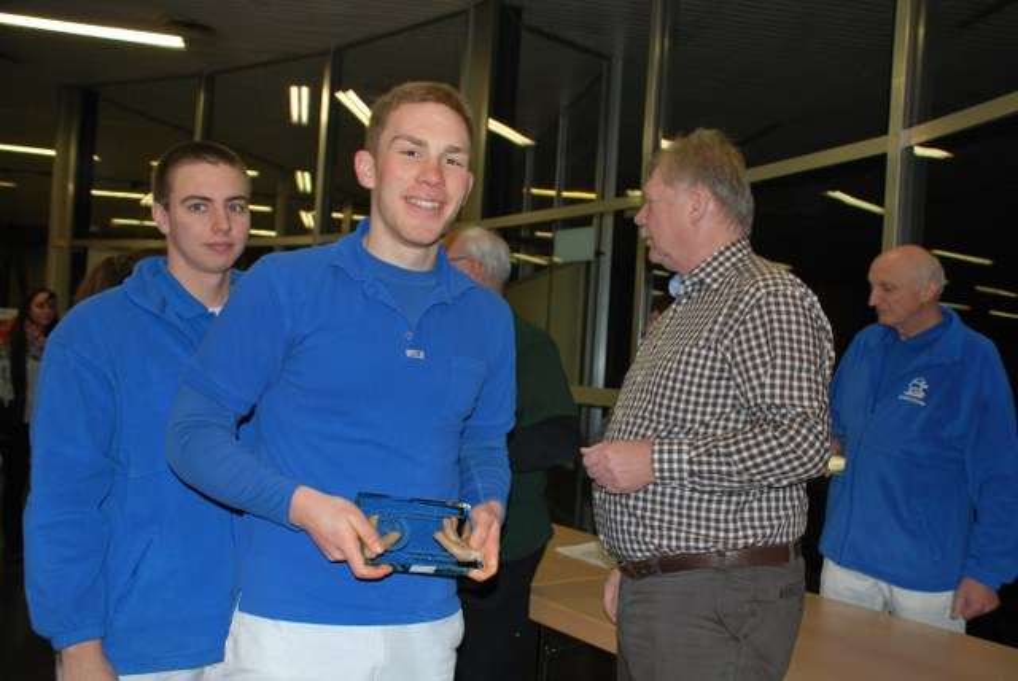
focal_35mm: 33
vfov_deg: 40.0
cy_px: 340
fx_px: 934
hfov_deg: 57.2
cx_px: 509
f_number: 3.8
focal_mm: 22
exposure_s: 1/60
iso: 200
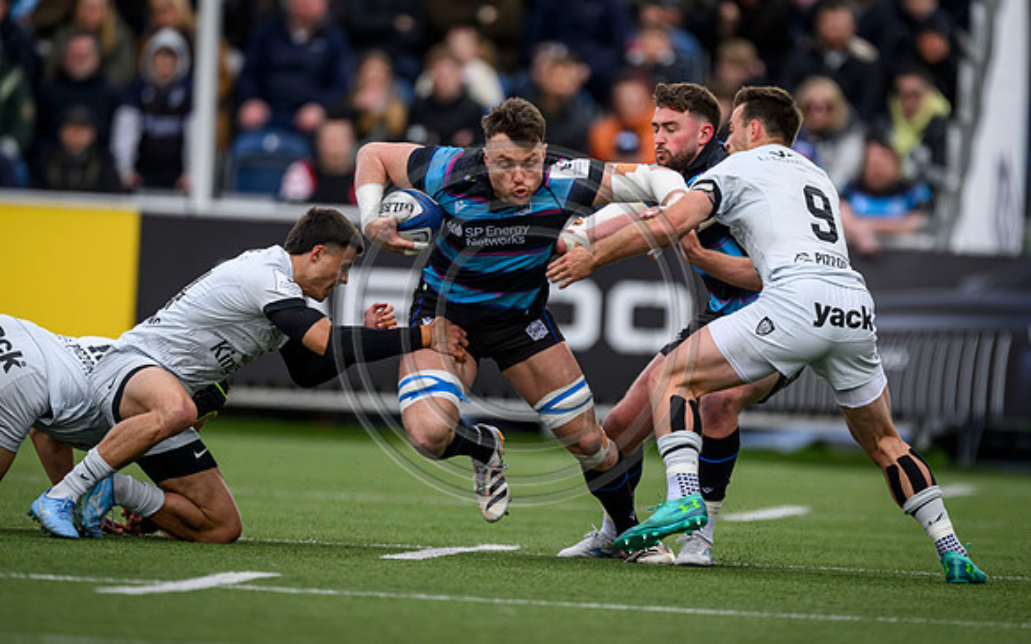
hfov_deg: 2.8
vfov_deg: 1.7
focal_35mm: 757
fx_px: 21269
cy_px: 285
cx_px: 492
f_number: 4
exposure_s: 1/2000
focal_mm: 560
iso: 500
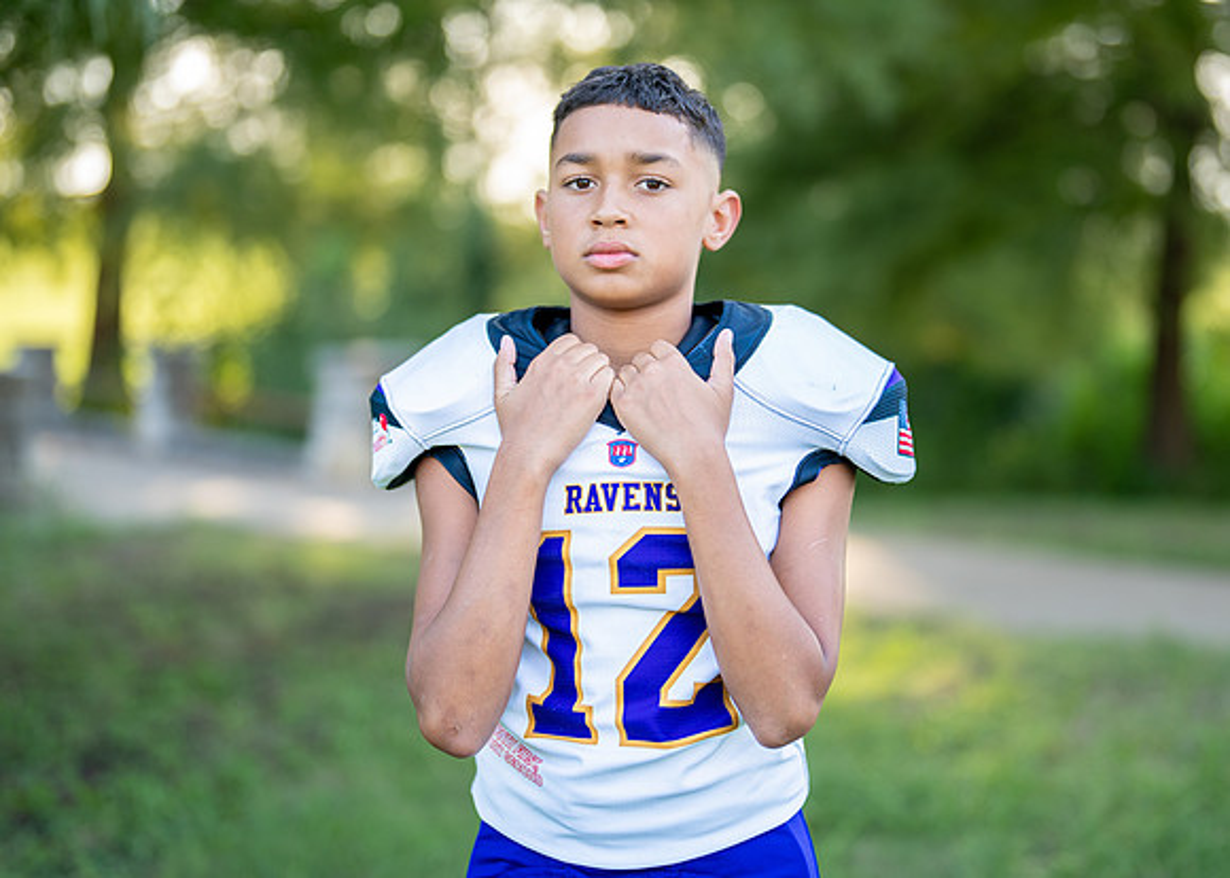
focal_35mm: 64
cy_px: 386
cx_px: 669
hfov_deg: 30.9
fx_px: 2222
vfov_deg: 22.3
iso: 160
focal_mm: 50
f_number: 1.2
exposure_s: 1/1000
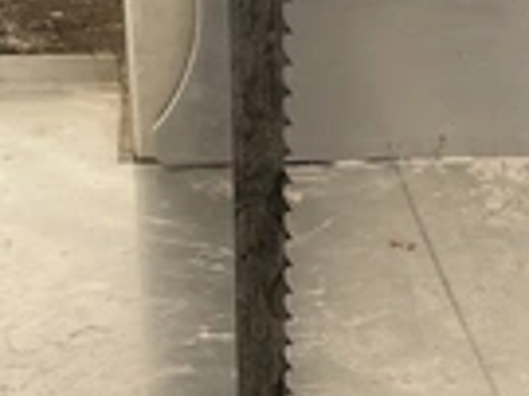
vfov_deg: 17.1
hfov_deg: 22.3
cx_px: 470
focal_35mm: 86
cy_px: 239
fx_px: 1313
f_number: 1.8
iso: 20
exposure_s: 1/122
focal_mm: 3
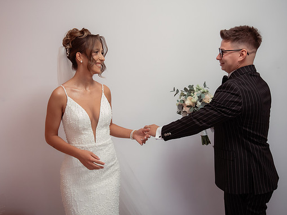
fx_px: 298
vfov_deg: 39.6
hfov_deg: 51.2
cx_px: 122
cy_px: 92
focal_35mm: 36
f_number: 2.8
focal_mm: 25
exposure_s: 1/320
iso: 1250
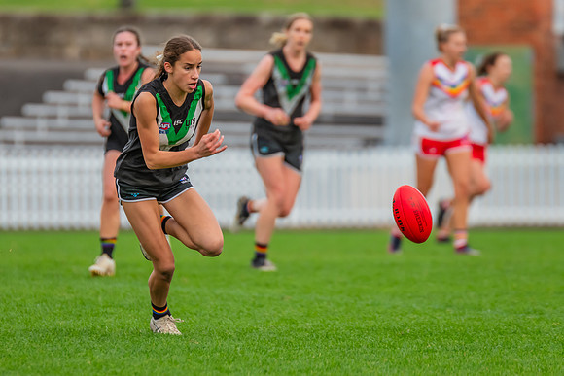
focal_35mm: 630
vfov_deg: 2.2
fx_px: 9878
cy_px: 135
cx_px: 223
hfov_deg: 3.3
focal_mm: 420
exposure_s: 1/1000
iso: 800
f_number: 5
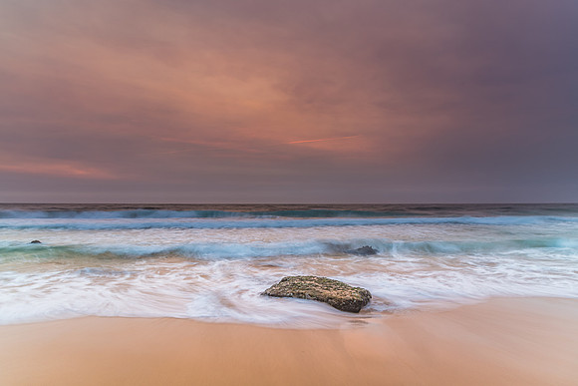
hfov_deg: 73.1
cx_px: 289
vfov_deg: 52.6
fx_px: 390
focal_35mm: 24
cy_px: 193
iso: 50
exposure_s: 1
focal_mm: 24
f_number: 9
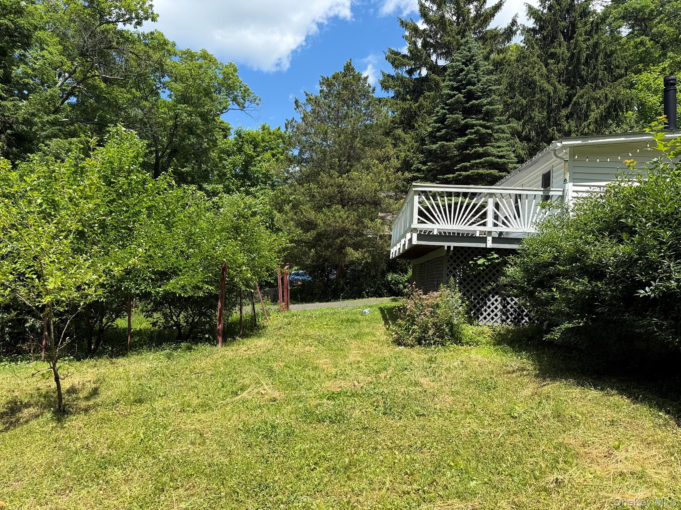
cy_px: 255
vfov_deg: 56.8
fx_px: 472
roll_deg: -2.7
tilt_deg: +3.4
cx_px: 340
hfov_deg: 71.6
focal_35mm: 24
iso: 80
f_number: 1.78
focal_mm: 6.76
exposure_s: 1/2445
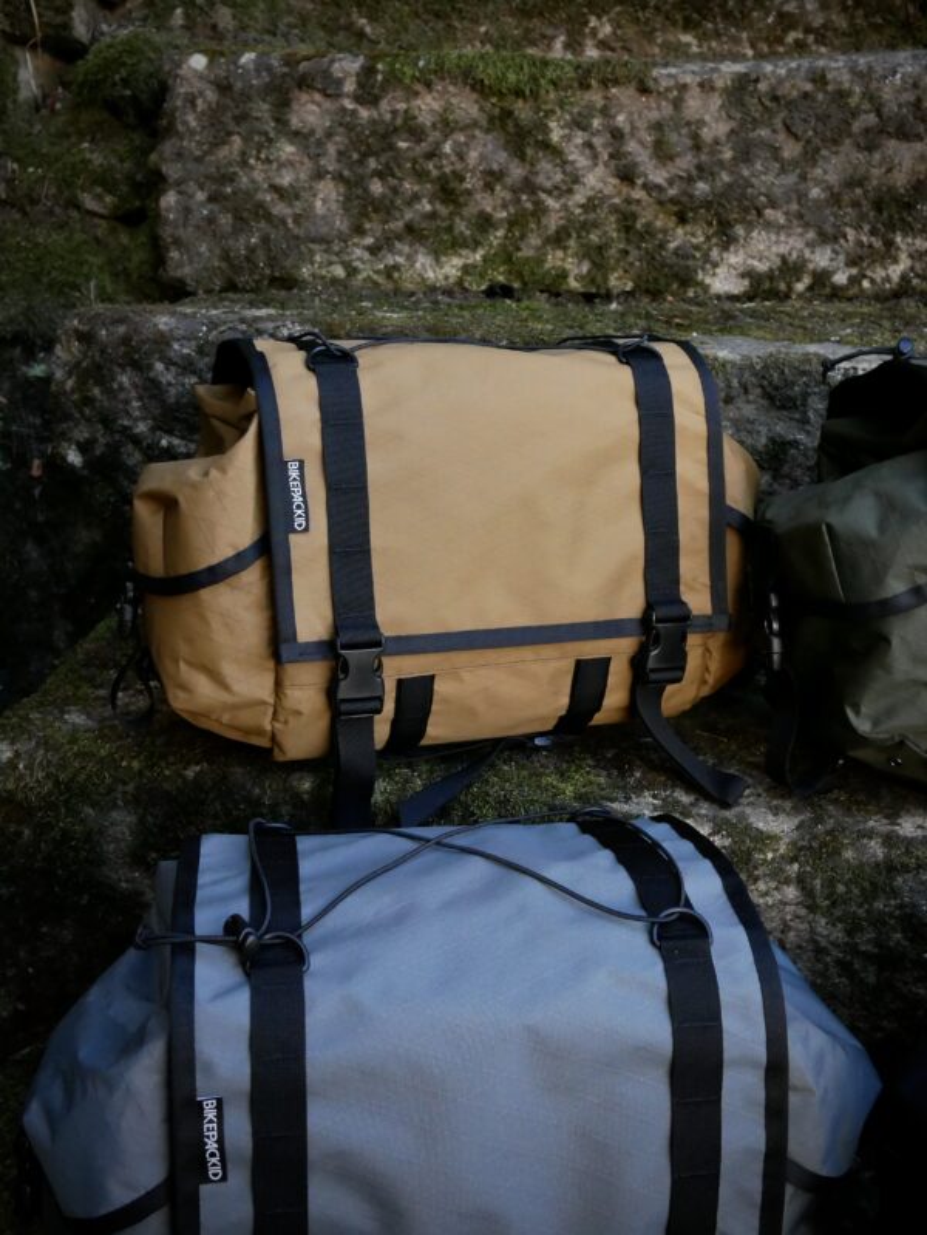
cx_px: 464
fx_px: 1427
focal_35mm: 40
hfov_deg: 36.0
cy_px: 618
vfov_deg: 46.8
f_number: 5.6
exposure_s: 1/640
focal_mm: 20
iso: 3200
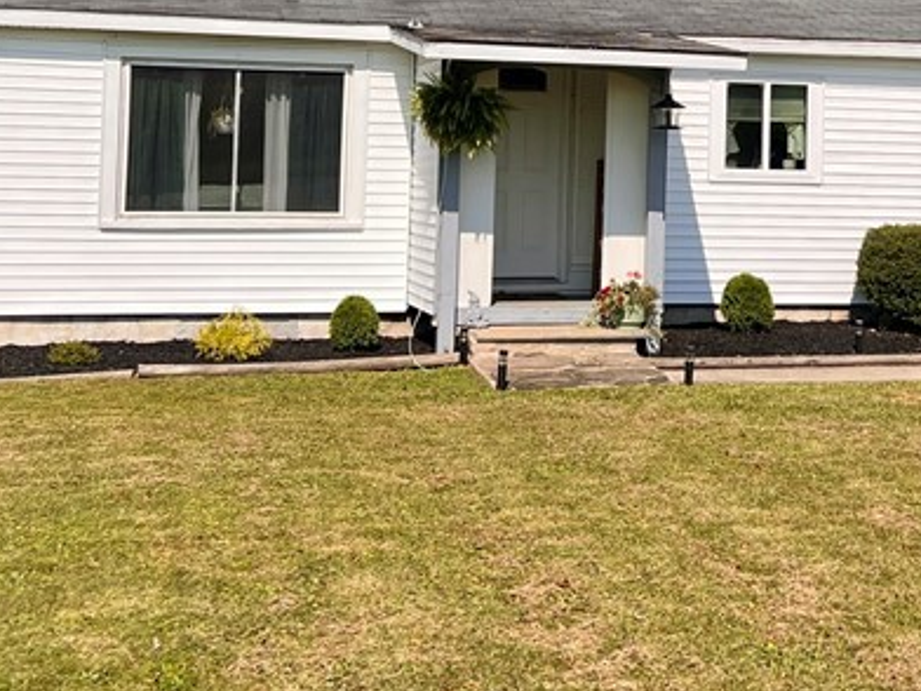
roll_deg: +1.9
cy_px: 61
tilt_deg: +3.1
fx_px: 1809
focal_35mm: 68
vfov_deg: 21.1
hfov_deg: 28.1
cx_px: 702
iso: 50
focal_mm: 5.7
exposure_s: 1/4831
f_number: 1.5
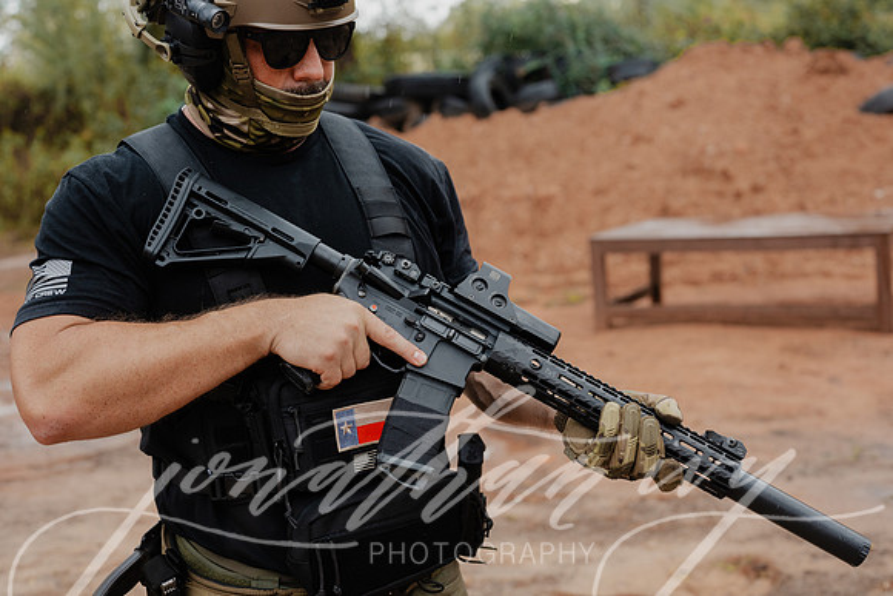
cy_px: 298
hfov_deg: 39.6
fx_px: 1241
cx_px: 446
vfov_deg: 27.0
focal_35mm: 50
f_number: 4
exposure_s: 1/320
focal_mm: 50
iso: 800
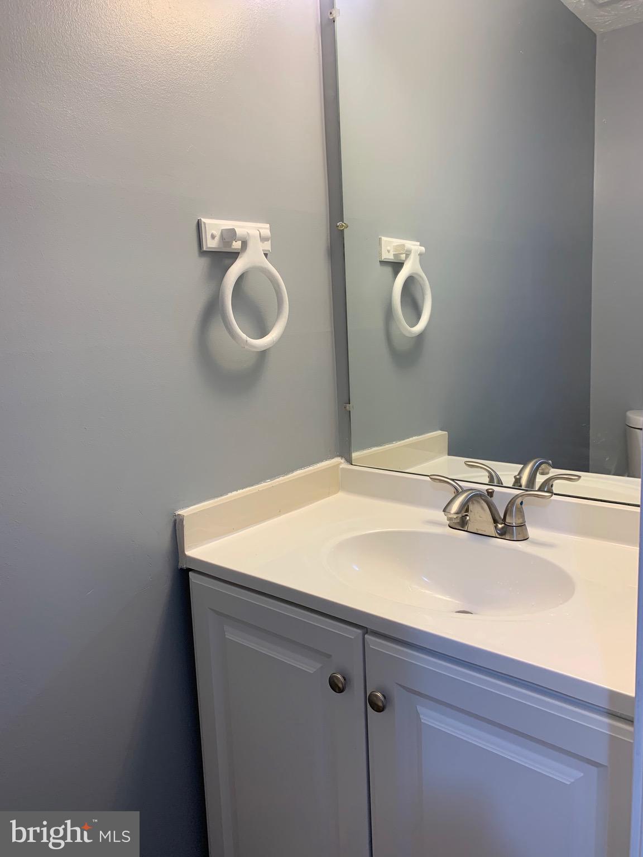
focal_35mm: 26
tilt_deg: -9.3
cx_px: 322
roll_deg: +2.7
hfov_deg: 53.1
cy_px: 428
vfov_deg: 67.3
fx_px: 644
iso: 80
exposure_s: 1/120
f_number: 1.8
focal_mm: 4.25
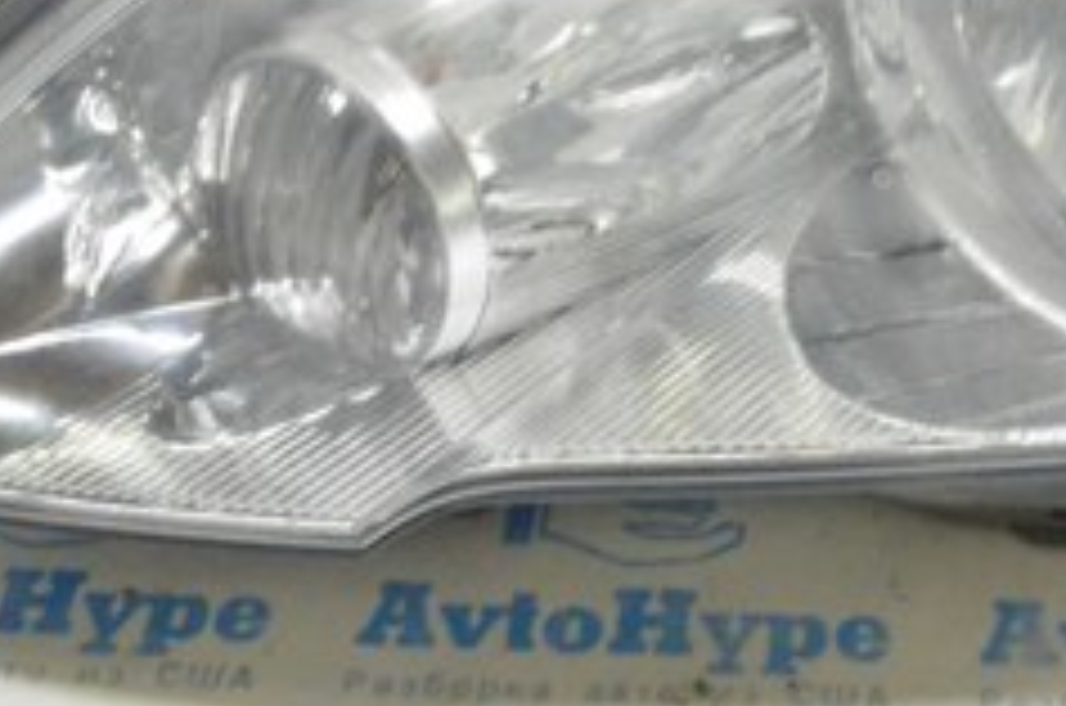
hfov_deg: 21.6
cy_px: -115
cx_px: 837
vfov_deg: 14.2
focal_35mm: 93
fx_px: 2759
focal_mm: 23
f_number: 20
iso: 6400
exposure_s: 1/15
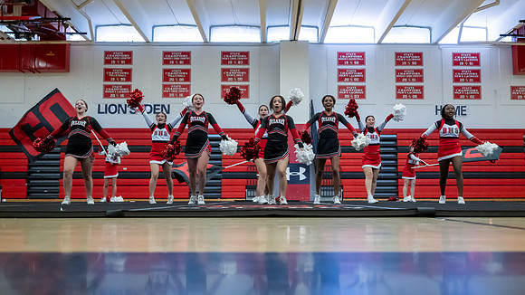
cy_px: 143
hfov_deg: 49.1
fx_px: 574
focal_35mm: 41
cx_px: 279
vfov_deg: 28.8
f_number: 2.8
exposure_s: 1/800
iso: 5000
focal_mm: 31
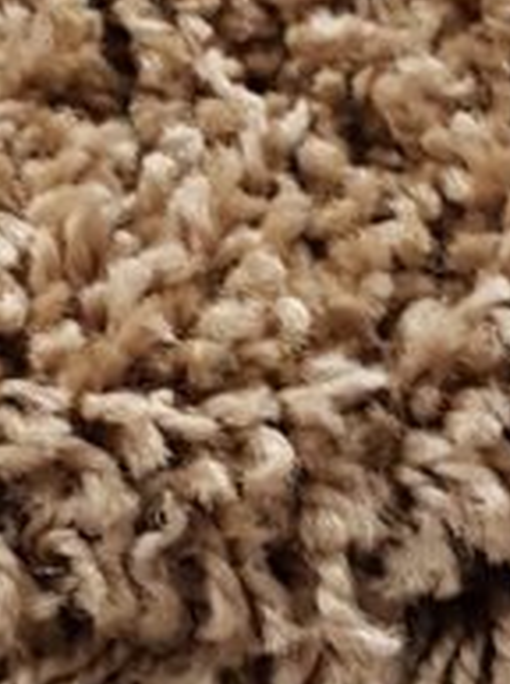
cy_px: 298
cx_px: 149
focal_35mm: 108
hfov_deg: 13.6
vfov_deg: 18.2
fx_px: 2129
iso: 320
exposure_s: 1/10
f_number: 1.7
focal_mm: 4.2
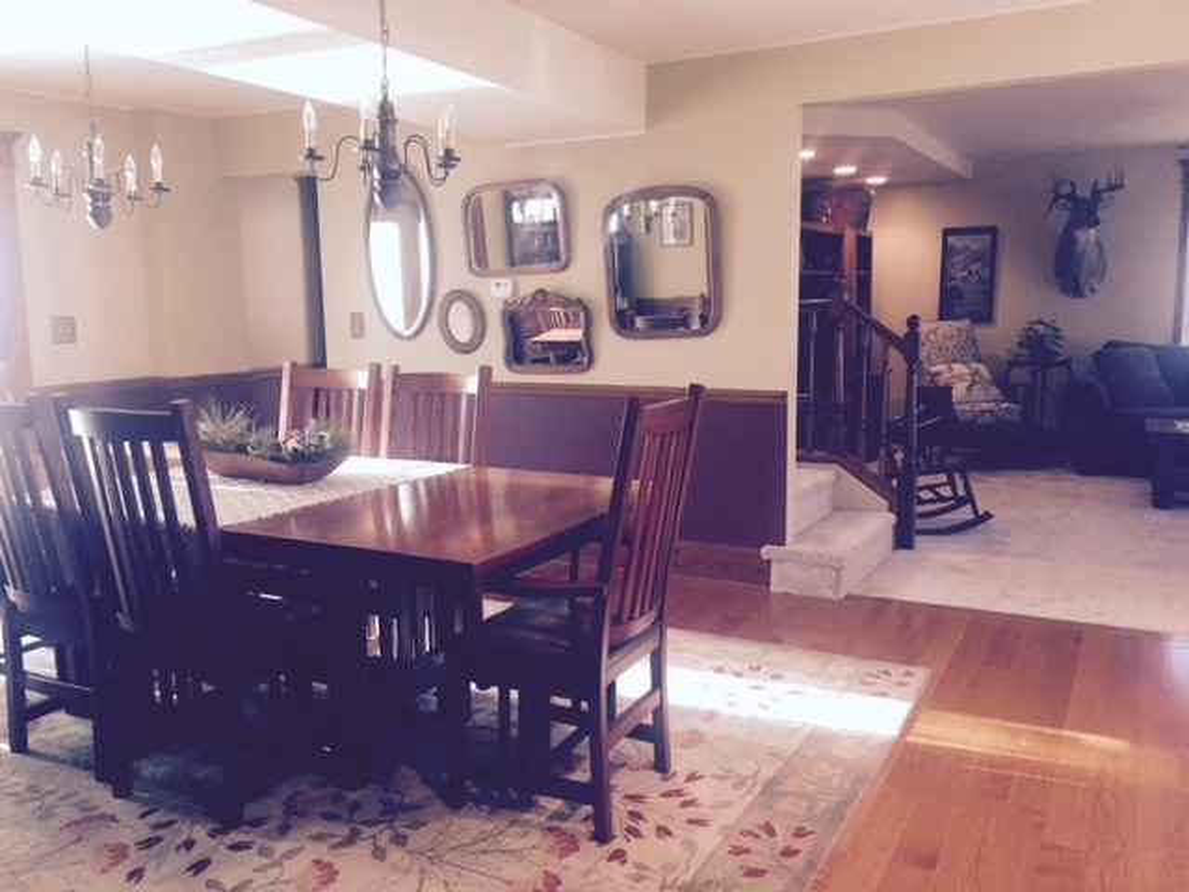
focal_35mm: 29
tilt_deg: -8.3
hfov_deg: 61.7
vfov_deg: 48.2
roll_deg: +0.3
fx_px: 996
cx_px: 594
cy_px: 446
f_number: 2.2
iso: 160
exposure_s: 1/30
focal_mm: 4.15
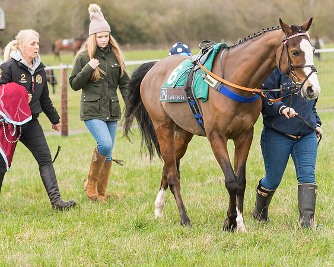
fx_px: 2003
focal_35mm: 203
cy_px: 134
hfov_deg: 9.5
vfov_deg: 7.6
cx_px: 167
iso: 400
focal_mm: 120
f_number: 4
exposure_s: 1/1250
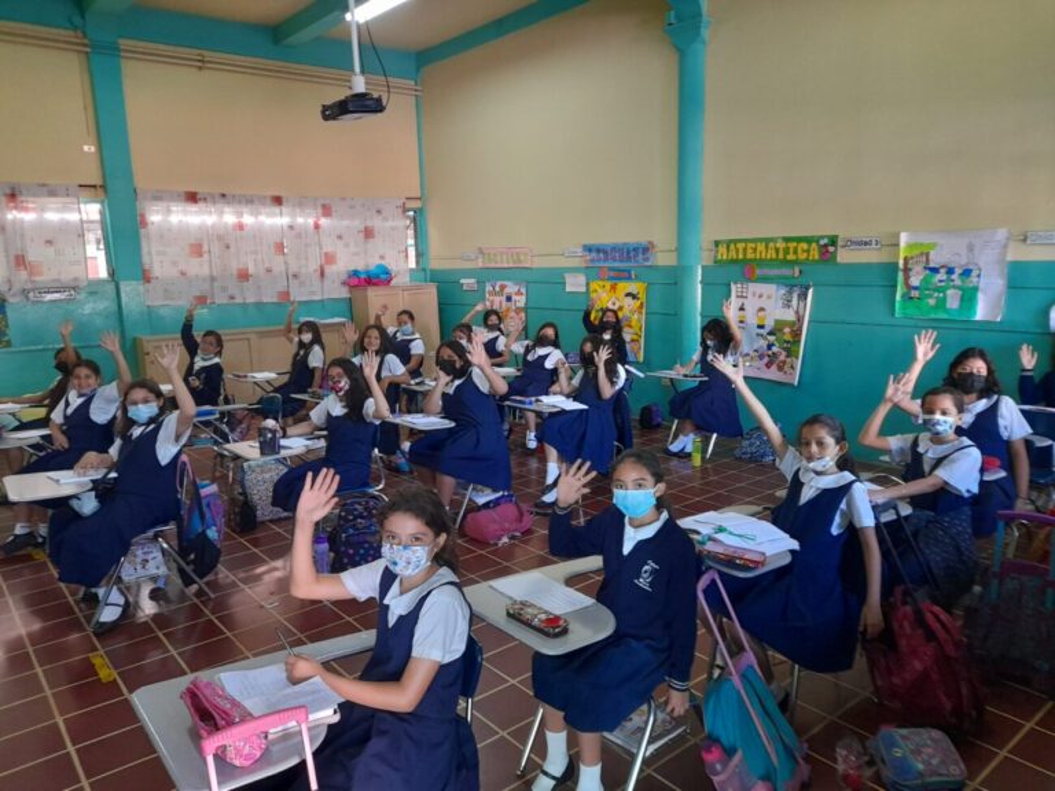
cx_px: 528
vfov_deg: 54.9
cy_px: 396
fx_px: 762
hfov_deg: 69.4
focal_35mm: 25
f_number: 2
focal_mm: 4.6
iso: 320
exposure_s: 1/30
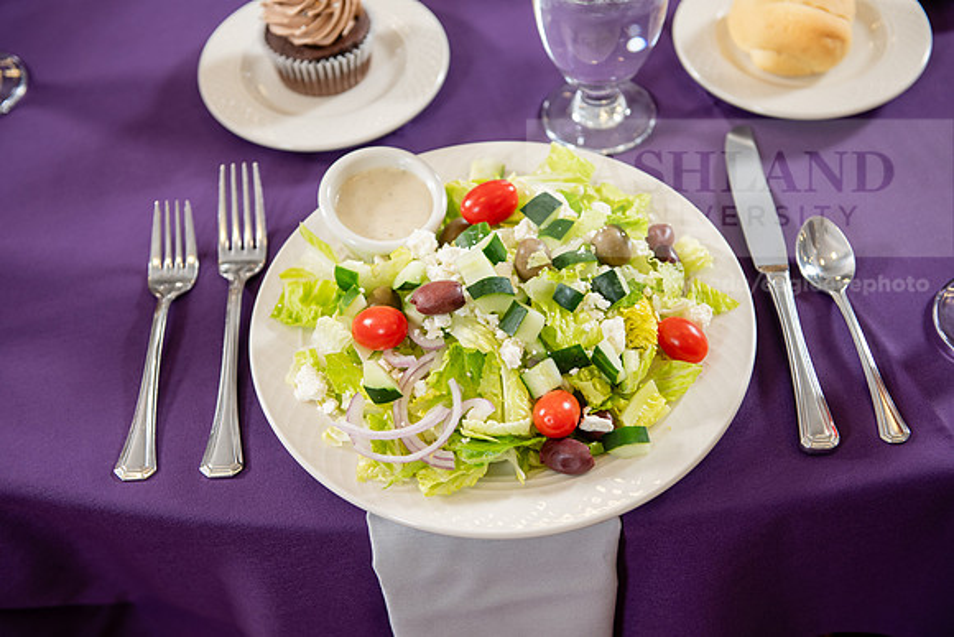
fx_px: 1458
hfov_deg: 36.2
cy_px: 318
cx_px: 477
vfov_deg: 24.6
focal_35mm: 55
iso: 400
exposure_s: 1/160
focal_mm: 55
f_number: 3.5
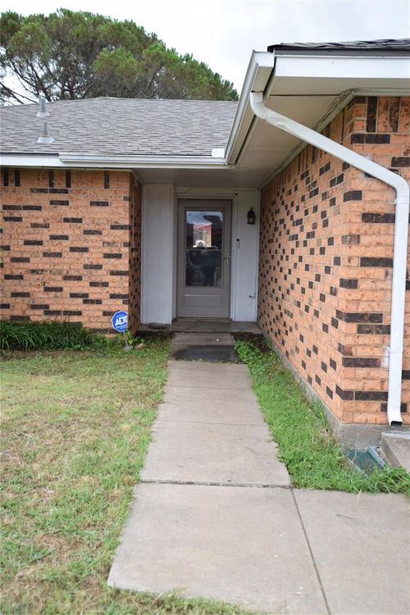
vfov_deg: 49.6
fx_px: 666
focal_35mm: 39
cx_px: 205
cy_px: 308
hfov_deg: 34.2
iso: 400
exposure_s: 1/1250
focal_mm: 26
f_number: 5
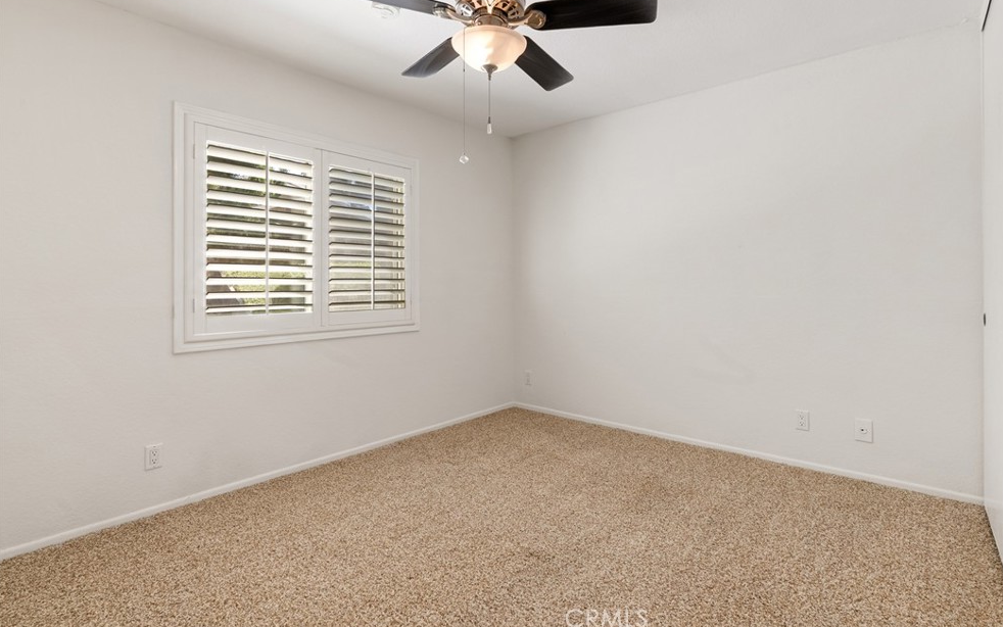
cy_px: 284
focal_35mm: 17
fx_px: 465
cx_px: 520
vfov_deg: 67.9
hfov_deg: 94.3
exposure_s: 1/25
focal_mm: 16
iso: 320
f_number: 9
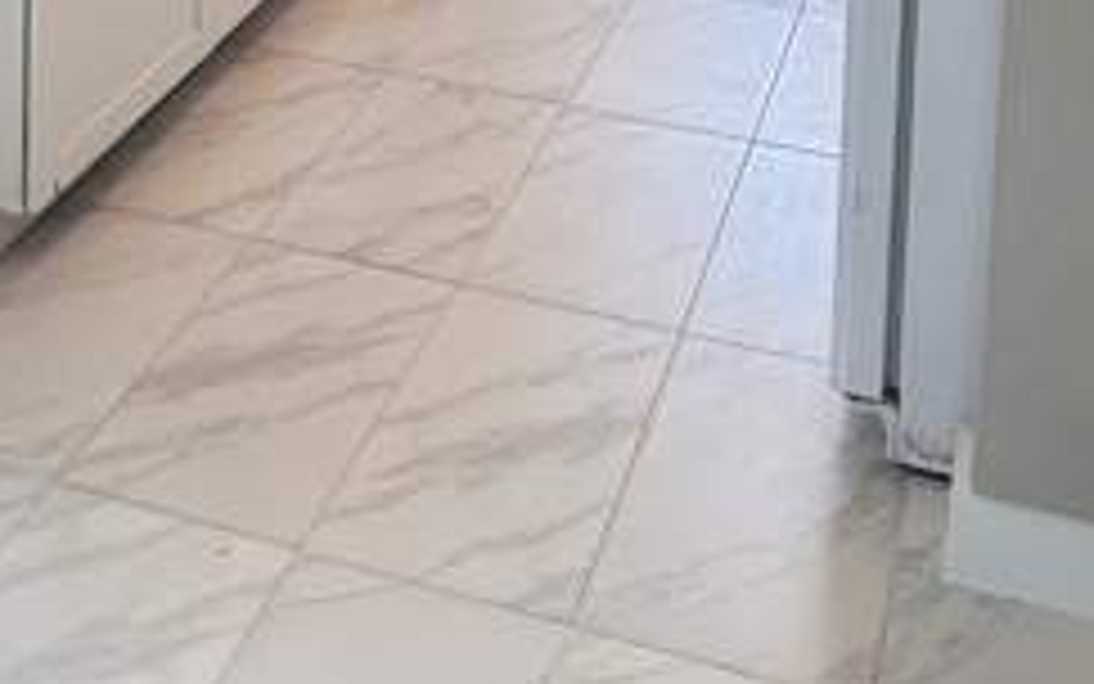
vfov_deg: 16.1
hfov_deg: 30.1
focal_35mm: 67
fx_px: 1998
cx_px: 275
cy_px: -585
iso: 160
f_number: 1.78
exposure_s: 1/120
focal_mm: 6.76
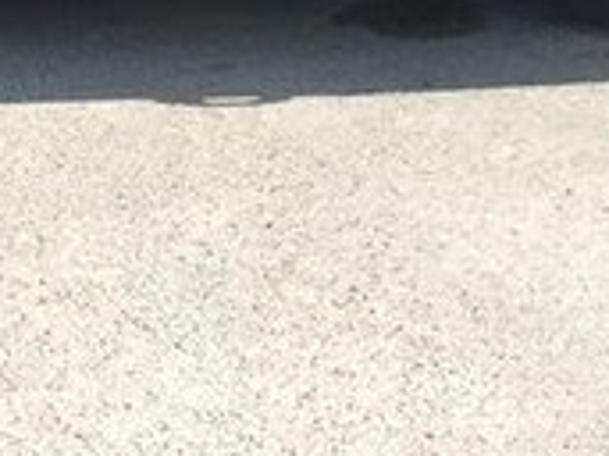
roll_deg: +0.6
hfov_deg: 16.7
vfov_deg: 12.0
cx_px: -164
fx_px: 1969
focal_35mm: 112
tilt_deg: -12.0
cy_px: -408
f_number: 2.2
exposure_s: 1/718
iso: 25
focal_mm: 4.15
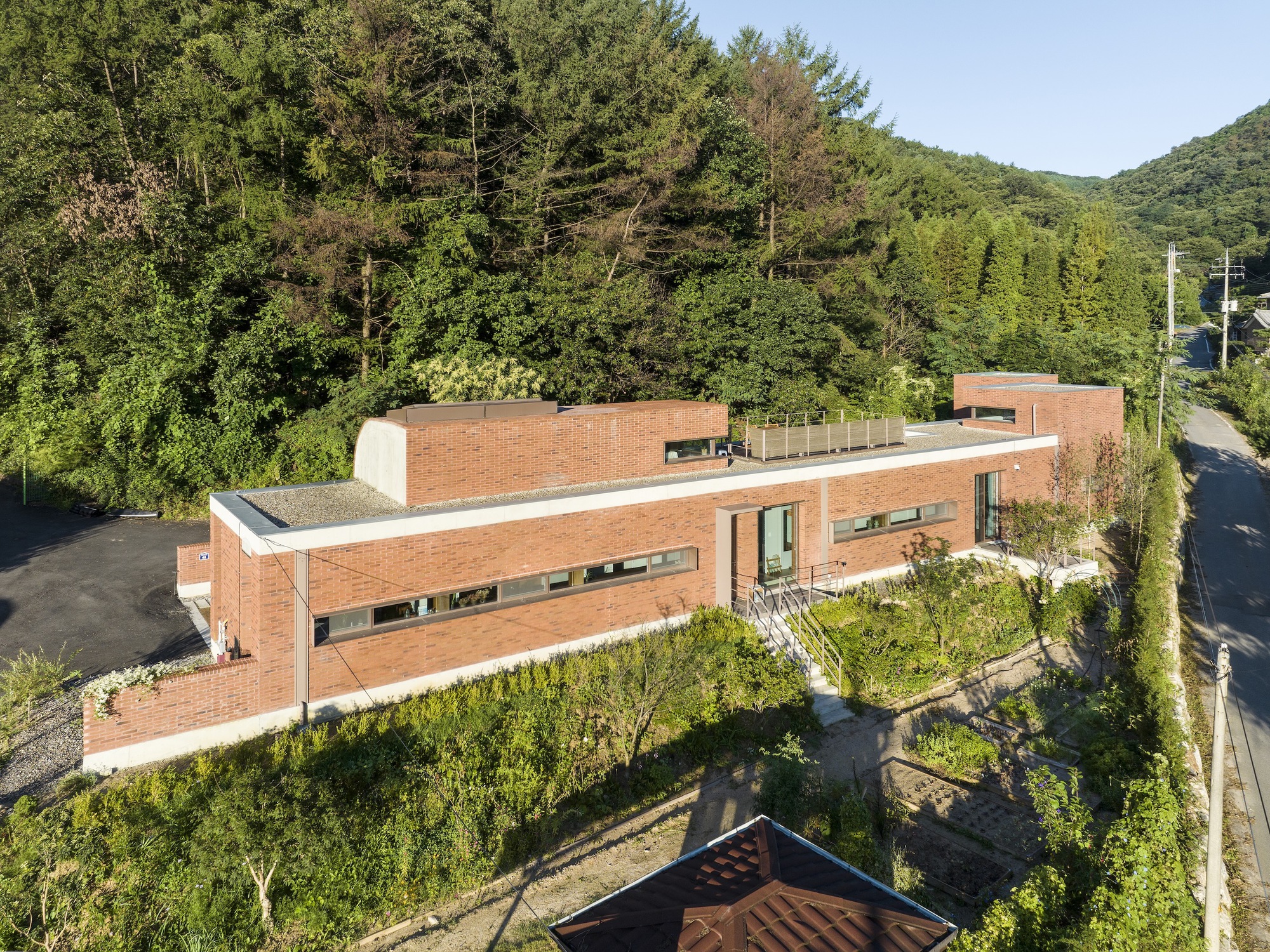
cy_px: 476
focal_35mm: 24
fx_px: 881
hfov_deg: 71.6
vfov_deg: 56.8
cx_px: 635
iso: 100
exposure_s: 1/240
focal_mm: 12.29
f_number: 5.6
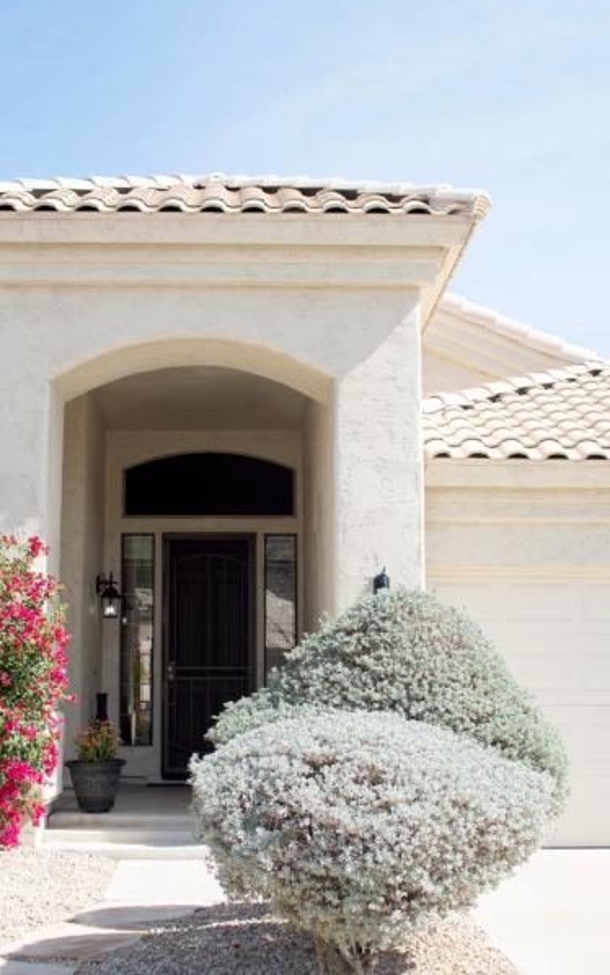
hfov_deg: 24.4
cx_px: 284
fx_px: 1409
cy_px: 505
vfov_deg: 38.2
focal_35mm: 53
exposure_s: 1/400
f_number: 4.5
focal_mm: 18
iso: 100
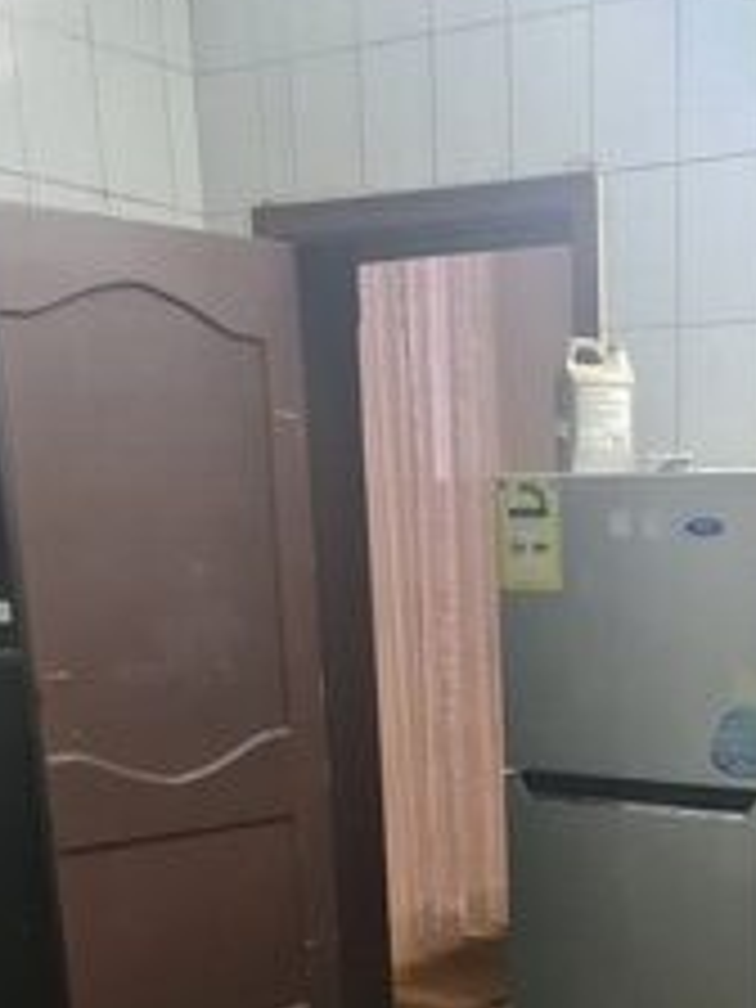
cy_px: 889
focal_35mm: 51
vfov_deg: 35.5
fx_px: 1485
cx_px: 650
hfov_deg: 27.7
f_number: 1.8
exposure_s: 1/120
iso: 1250
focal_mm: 7
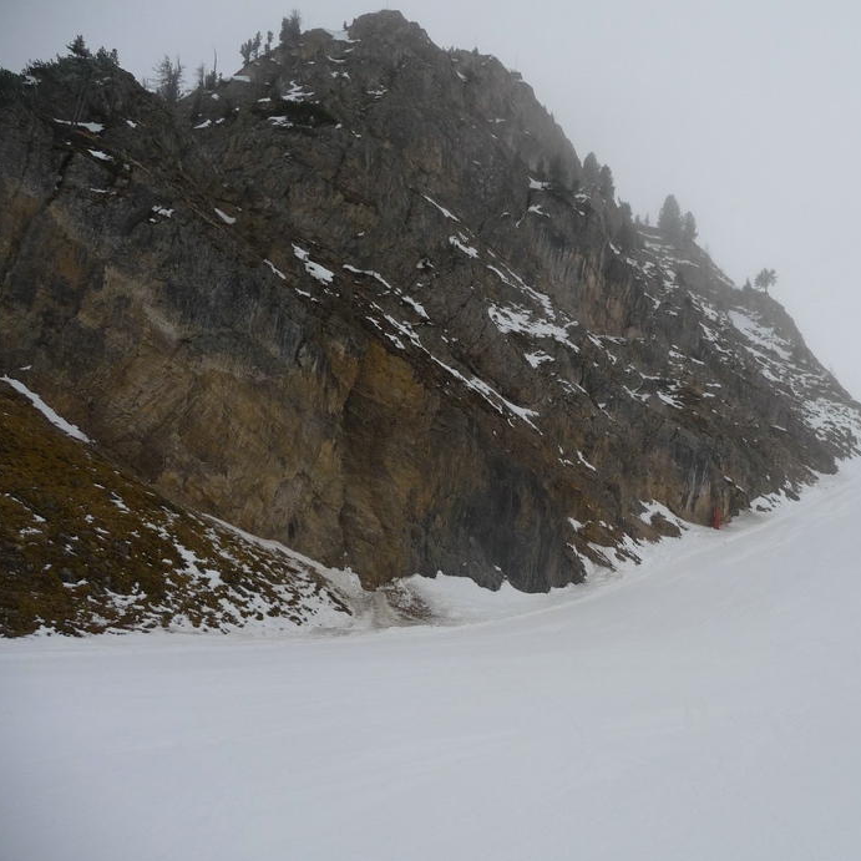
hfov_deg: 47.5
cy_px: 422
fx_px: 957
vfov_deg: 48.4
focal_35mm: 34
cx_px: 584
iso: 100
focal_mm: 4.7
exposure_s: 1/160
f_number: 3.3
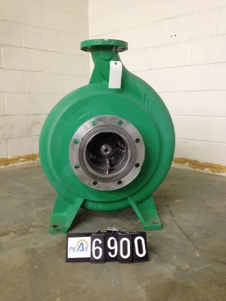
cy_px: 150
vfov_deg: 52.6
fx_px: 305
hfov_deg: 40.7
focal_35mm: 35
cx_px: 113
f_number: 2.4
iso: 160
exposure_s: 1/20
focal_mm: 4.28
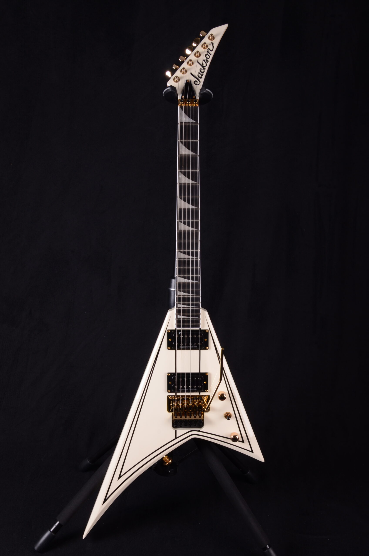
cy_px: 278
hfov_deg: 36.7
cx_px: 184
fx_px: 556
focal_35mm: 36
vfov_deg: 53.2
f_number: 14
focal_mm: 24
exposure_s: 1/200
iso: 200
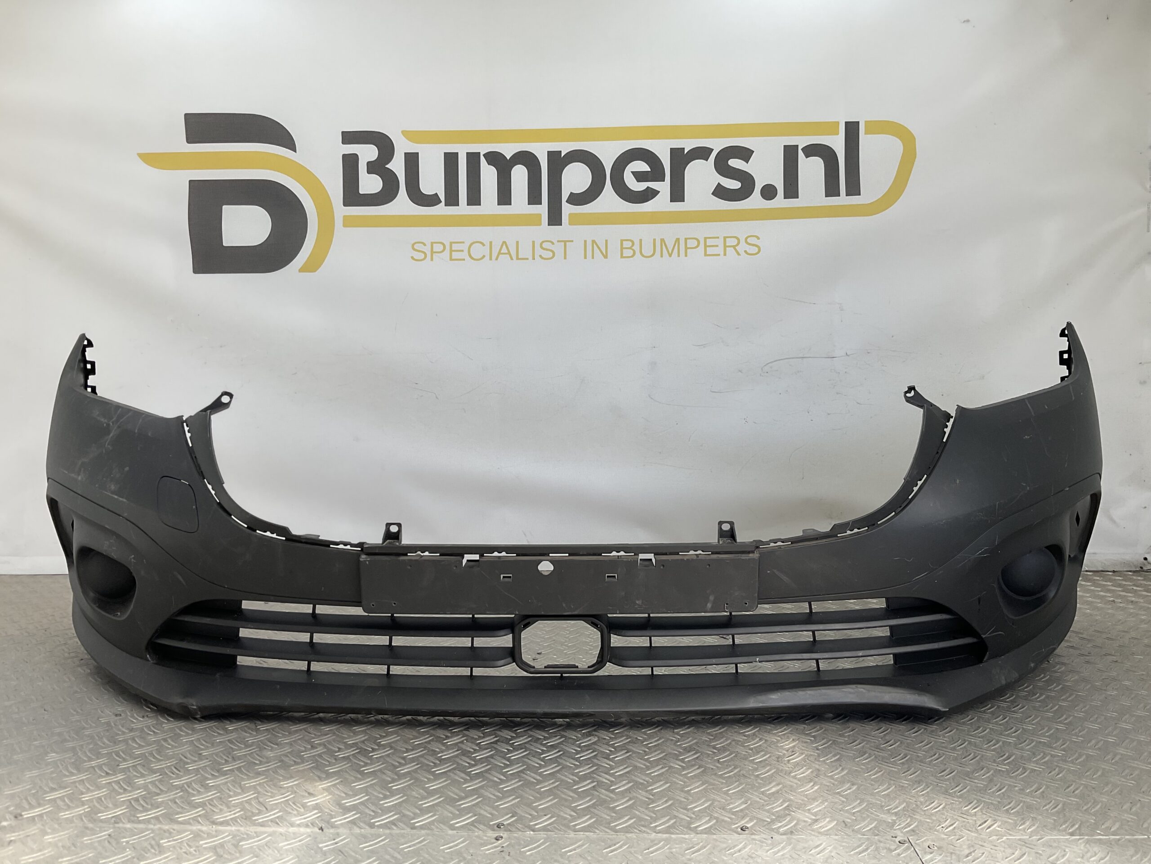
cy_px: 432
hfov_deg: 61.7
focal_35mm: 29
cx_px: 576
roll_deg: +0.7
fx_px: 964
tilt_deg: -6.3
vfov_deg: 48.2
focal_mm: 3
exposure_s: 1/266
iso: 16
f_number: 1.8
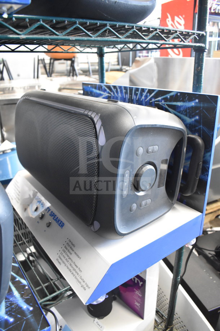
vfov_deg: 67.4
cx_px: 110
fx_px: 247
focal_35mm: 27
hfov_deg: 47.9
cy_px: 166
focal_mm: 18
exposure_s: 1/30
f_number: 3.5
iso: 3200
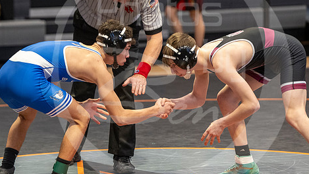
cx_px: 130
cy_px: 112
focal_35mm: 234
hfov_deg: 9.2
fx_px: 1918
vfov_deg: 5.2
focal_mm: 125
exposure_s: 1/1000
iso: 3200
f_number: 2.8
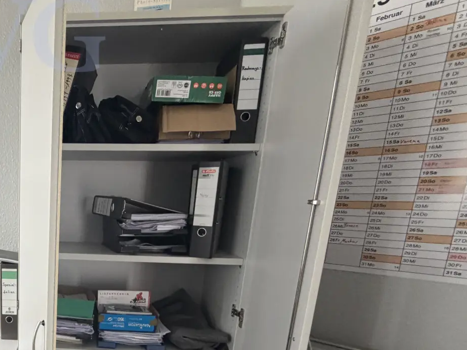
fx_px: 391
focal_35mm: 29
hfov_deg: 52.8
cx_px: 33
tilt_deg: -10.4
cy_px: 287
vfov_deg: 45.4
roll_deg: +0.5
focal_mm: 2.22
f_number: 2.2
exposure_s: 1/121
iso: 320
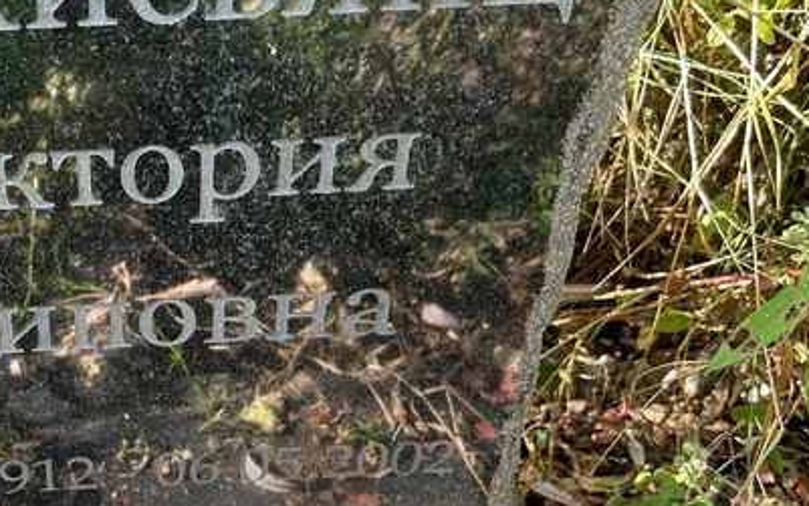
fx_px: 1213
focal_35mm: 55
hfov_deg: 35.1
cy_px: 325
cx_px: 107
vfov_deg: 23.5
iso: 40
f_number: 1.5
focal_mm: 5.7
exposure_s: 1/121
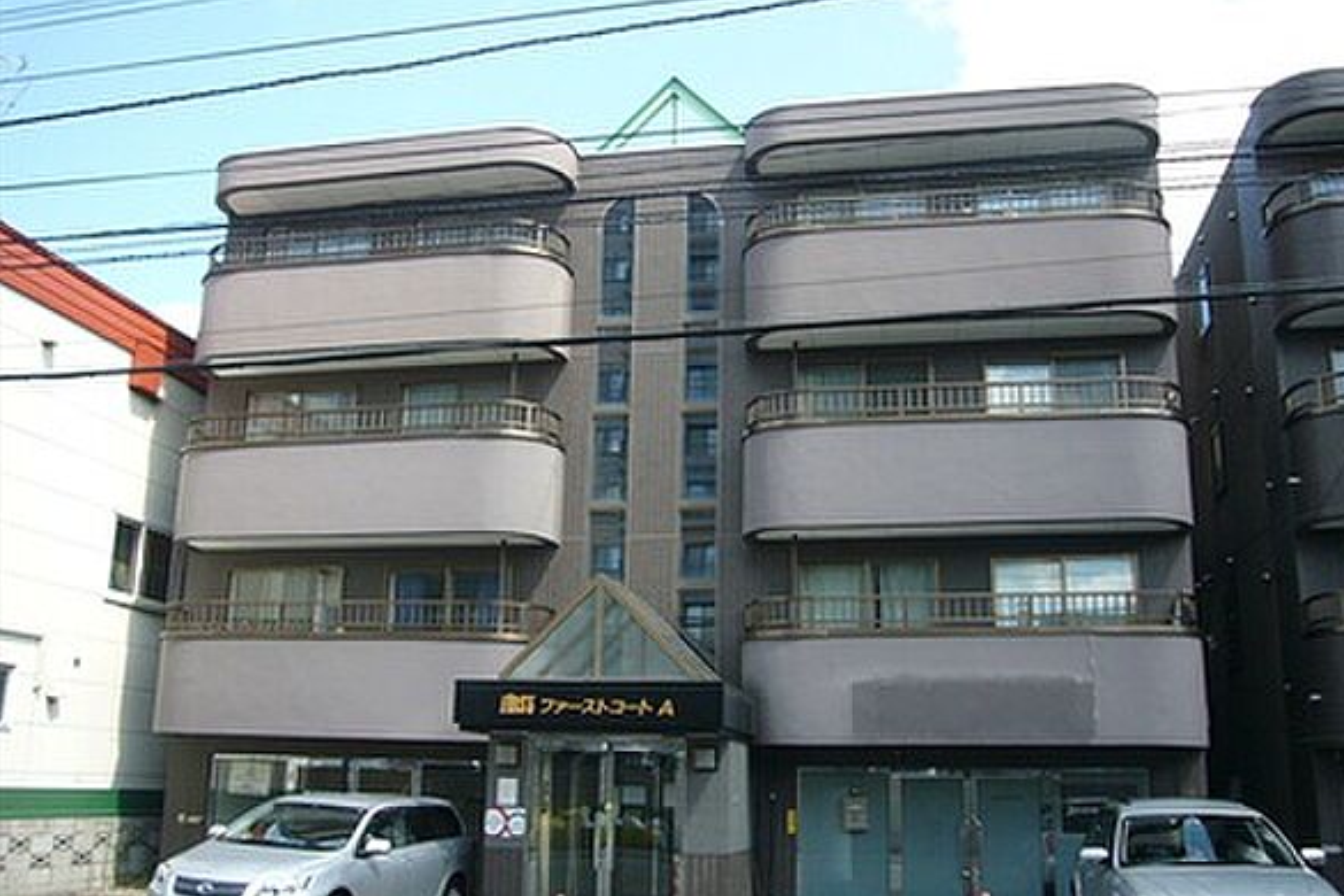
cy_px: 496
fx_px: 1195
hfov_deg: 58.7
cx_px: 687
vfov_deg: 41.1
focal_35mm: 32
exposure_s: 1/320
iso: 80
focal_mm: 4.6
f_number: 2.8
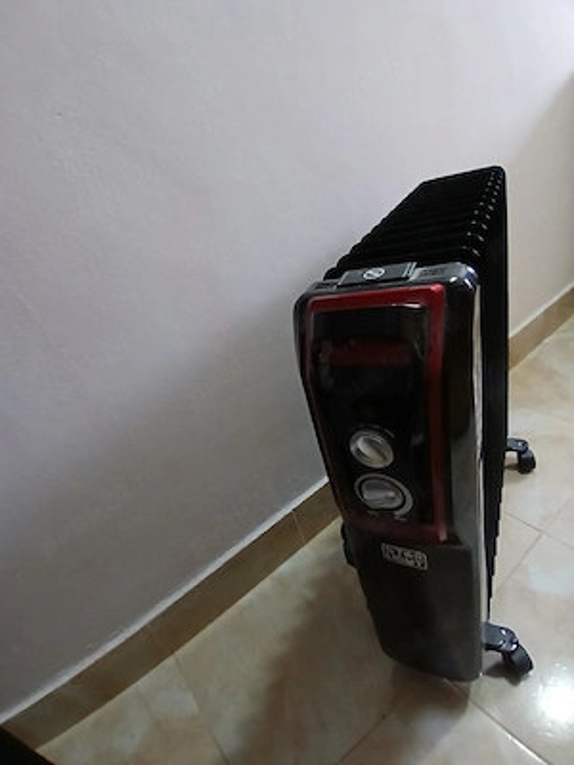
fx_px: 376
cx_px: 287
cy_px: 382
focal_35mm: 17
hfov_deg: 74.7
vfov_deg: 91.0
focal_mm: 1.4
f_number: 2.2
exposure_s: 1/20
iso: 640
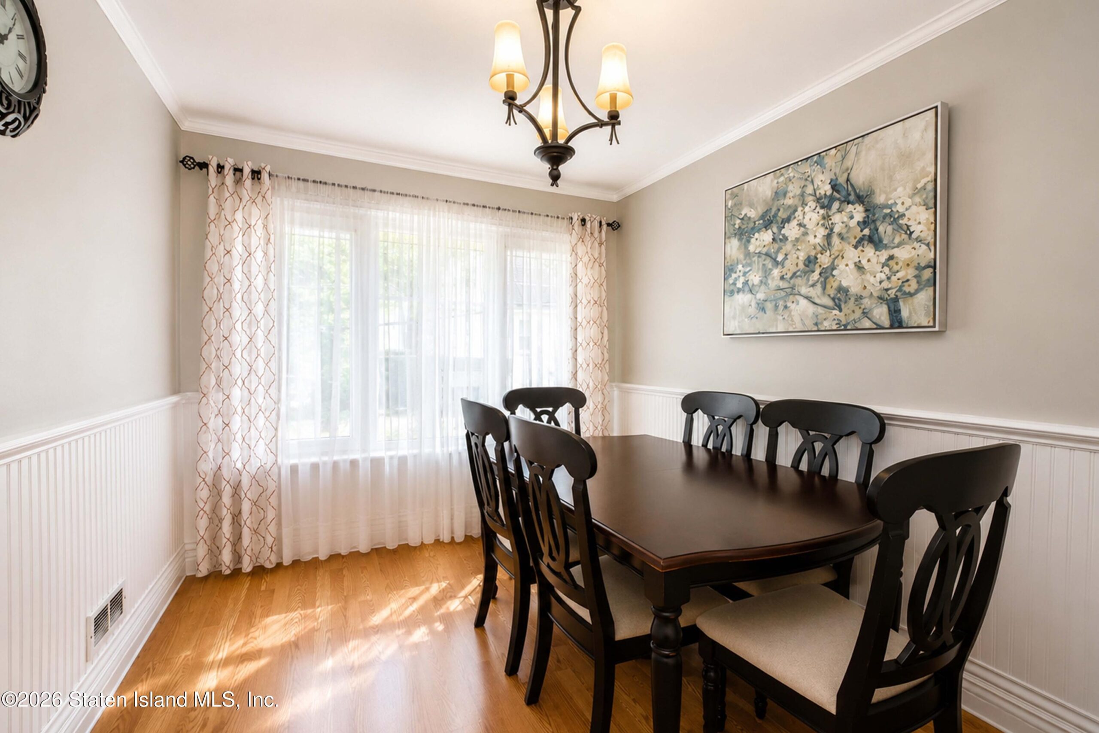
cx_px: 550
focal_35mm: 15
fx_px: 458
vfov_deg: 77.3
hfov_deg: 100.4
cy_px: 366
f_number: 11
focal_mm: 10
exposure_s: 1/80
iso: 1000
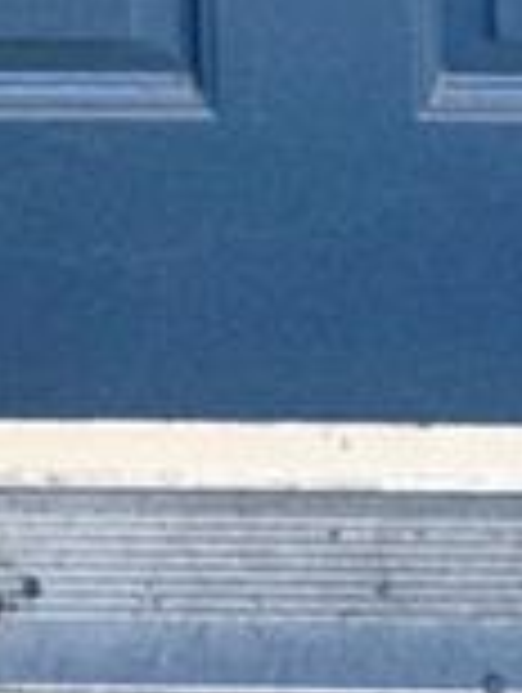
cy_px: -1809
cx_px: 284
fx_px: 2186
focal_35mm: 109
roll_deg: +2.1
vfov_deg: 9.2
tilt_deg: -3.5
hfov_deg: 13.6
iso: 80
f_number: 2.2
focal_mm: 2.22
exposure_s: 1/99
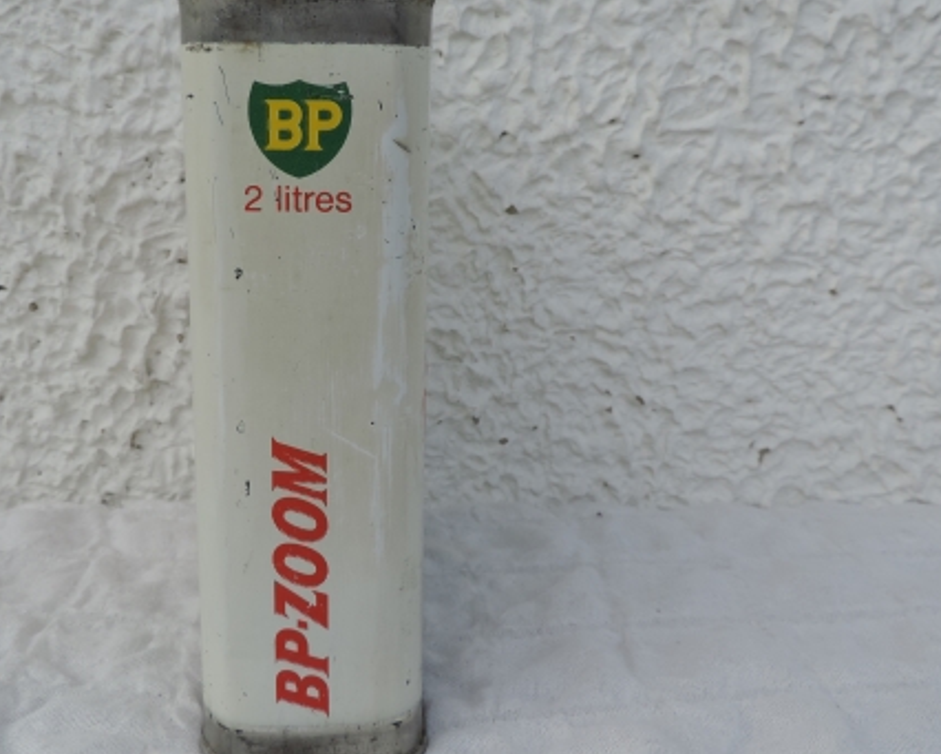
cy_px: 312
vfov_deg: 44.4
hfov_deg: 53.7
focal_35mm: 33
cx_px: 364
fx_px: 919
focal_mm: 4.3
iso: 80
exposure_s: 1/800
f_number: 3
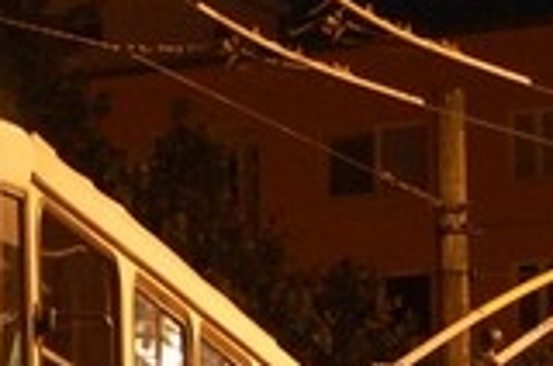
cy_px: 290
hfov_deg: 8.1
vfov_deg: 5.4
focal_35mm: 253
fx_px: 3879
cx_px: 24
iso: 800
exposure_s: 1/1.3
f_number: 4.2
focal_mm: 30
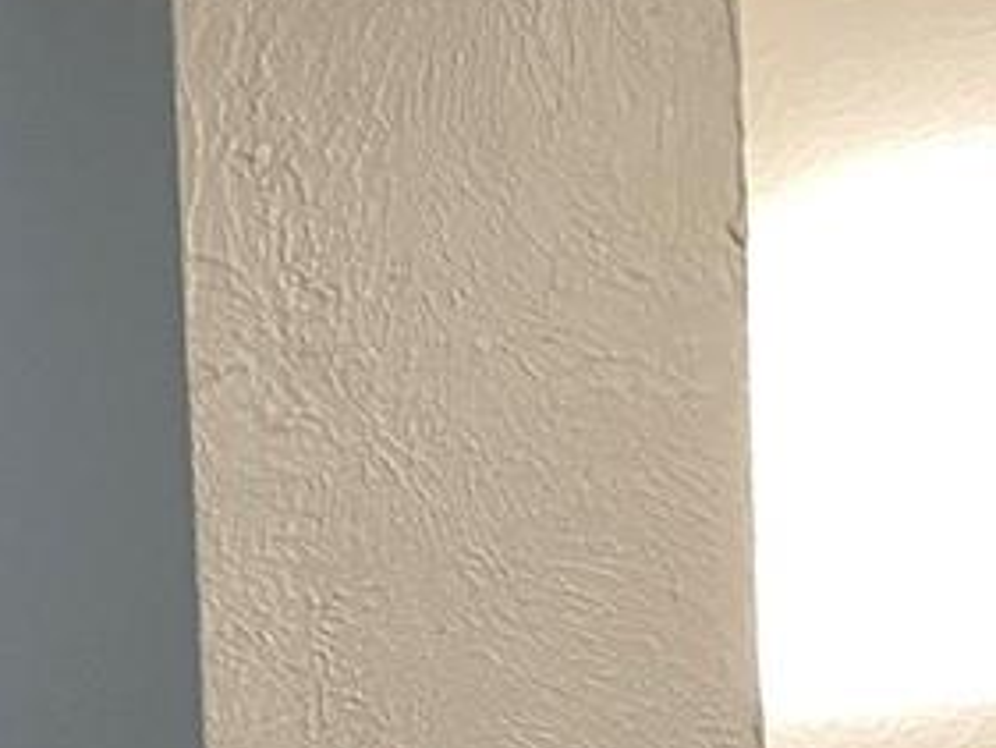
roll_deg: +0.3
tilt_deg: +2.2
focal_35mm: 148
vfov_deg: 9.3
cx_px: -1255
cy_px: 1567
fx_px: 4260
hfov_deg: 11.4
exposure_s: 1/60
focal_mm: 4.25
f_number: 1.8
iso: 320
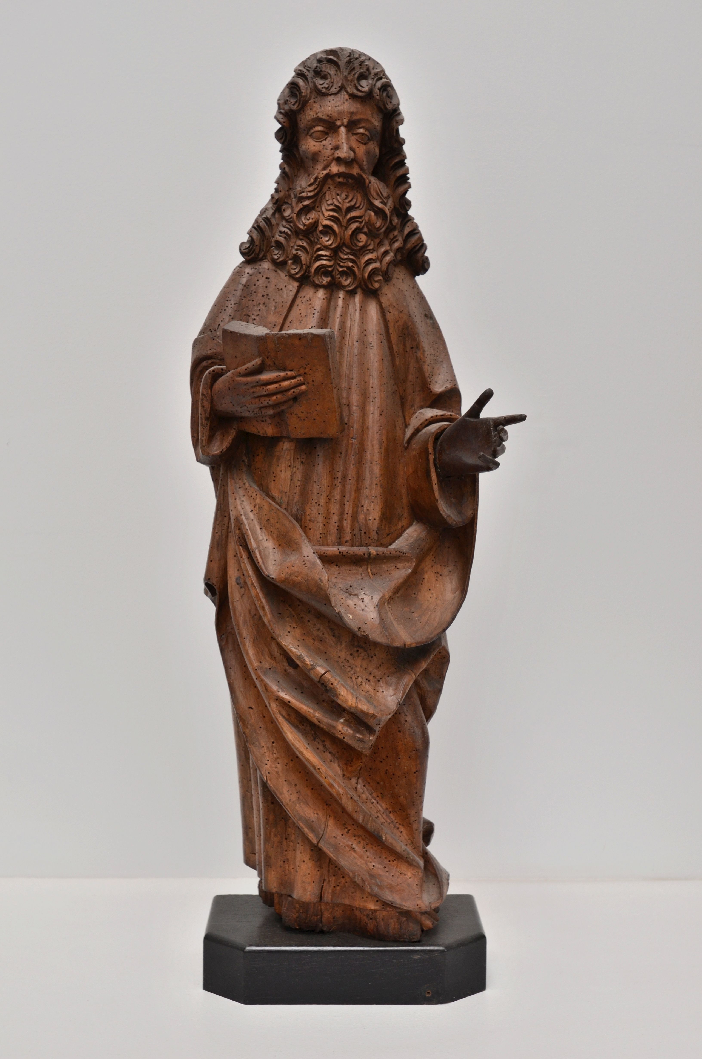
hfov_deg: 29.7
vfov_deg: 43.7
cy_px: 530
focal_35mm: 45
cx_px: 351
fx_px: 1322
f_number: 5.6
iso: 320
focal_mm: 30
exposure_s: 1/60
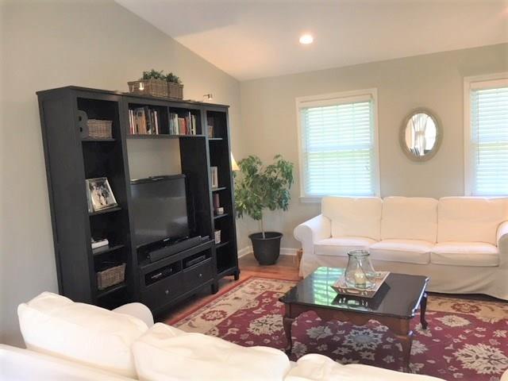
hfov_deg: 61.7
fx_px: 426
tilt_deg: -5.2
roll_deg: +4.1
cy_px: 190
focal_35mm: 29
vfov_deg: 48.2
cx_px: 254
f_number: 2.2
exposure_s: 1/30
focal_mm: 4.15
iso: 50
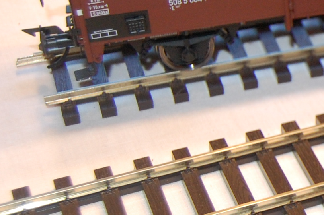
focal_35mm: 122
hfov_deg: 14.6
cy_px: 97
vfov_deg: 11.2
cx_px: 591
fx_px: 1097
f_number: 4
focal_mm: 22
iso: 800
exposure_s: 1/60
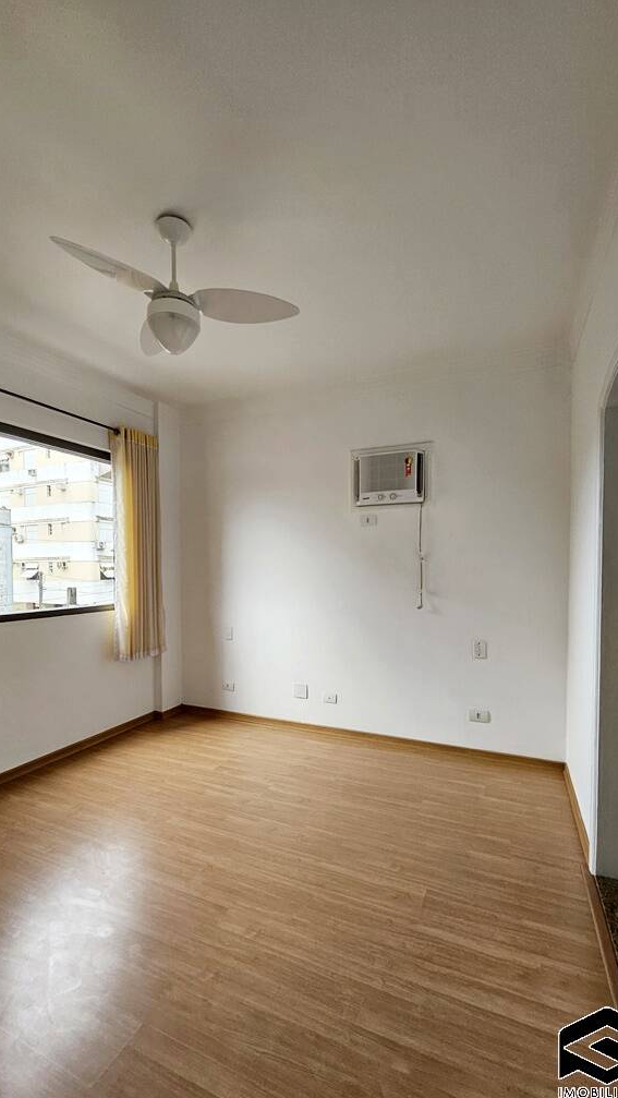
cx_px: 291
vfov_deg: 102.9
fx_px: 437
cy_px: 581
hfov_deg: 70.5
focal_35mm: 15
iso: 80
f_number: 2.2
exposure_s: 1/60
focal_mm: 1.7
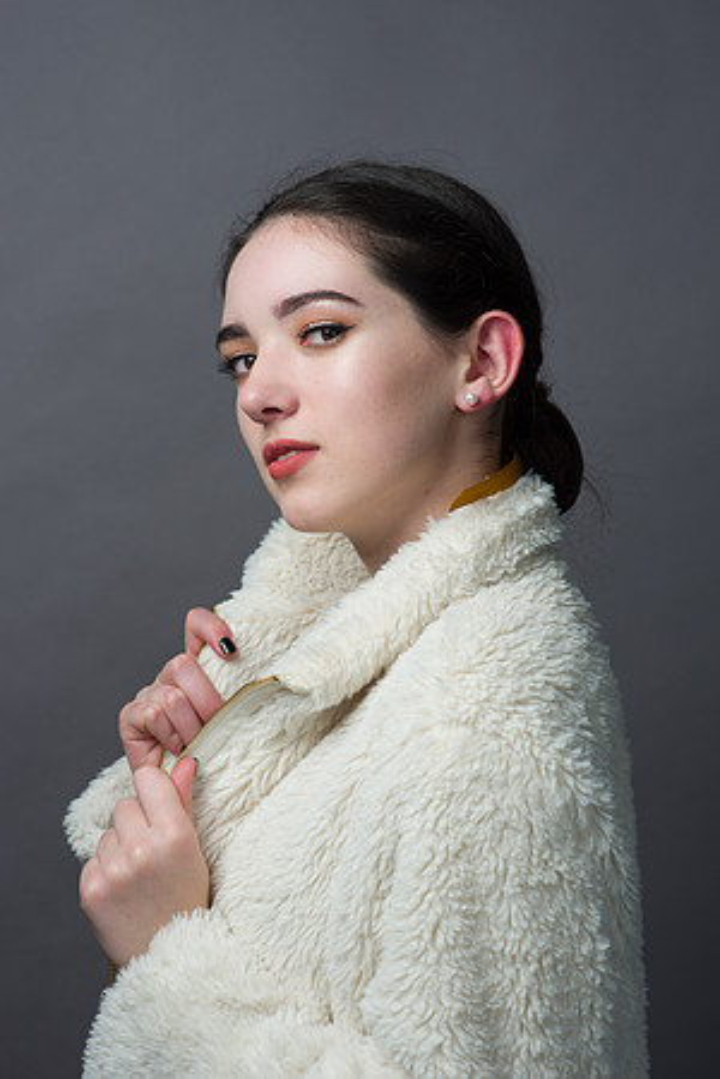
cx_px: 360
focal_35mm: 85
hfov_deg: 16.1
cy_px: 540
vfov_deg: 23.9
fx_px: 2550
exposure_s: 1/160
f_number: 9
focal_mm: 85
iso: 100
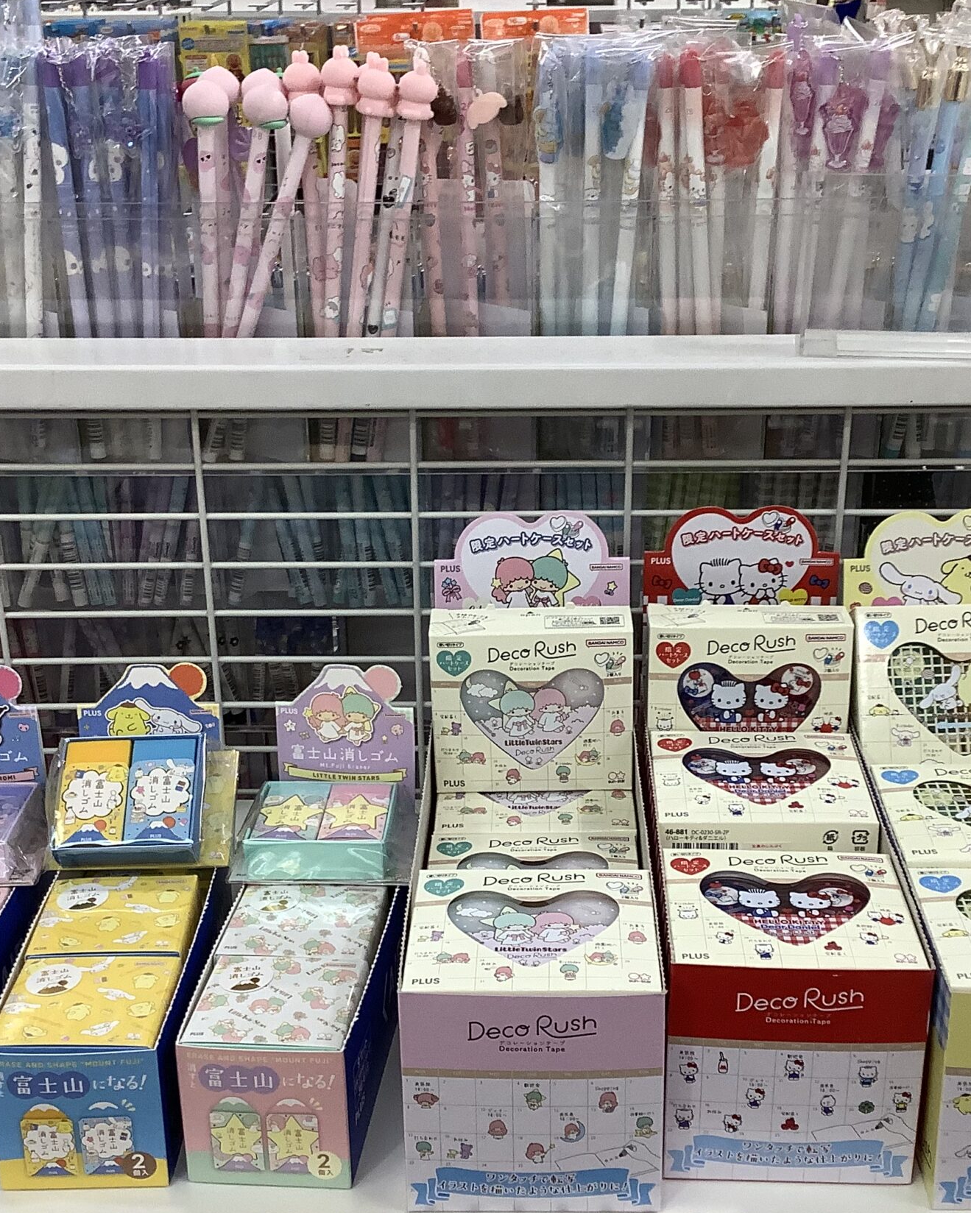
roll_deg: +1.1
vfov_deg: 39.5
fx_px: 1688
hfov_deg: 32.1
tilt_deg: -24.2
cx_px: 536
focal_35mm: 47
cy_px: 620
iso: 64
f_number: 2.4
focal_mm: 3.3
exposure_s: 1/120
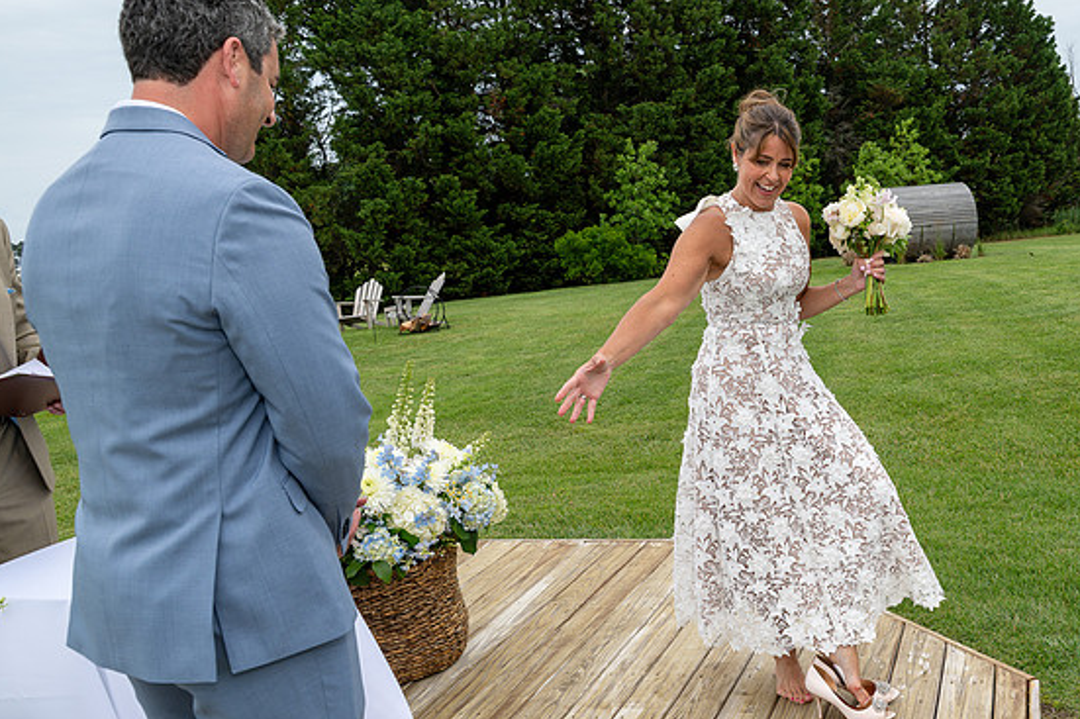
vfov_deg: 37.8
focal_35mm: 35
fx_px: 1050
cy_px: 350
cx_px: 776
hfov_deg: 52.6
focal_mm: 24
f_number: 7.1
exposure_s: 1/250
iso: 110
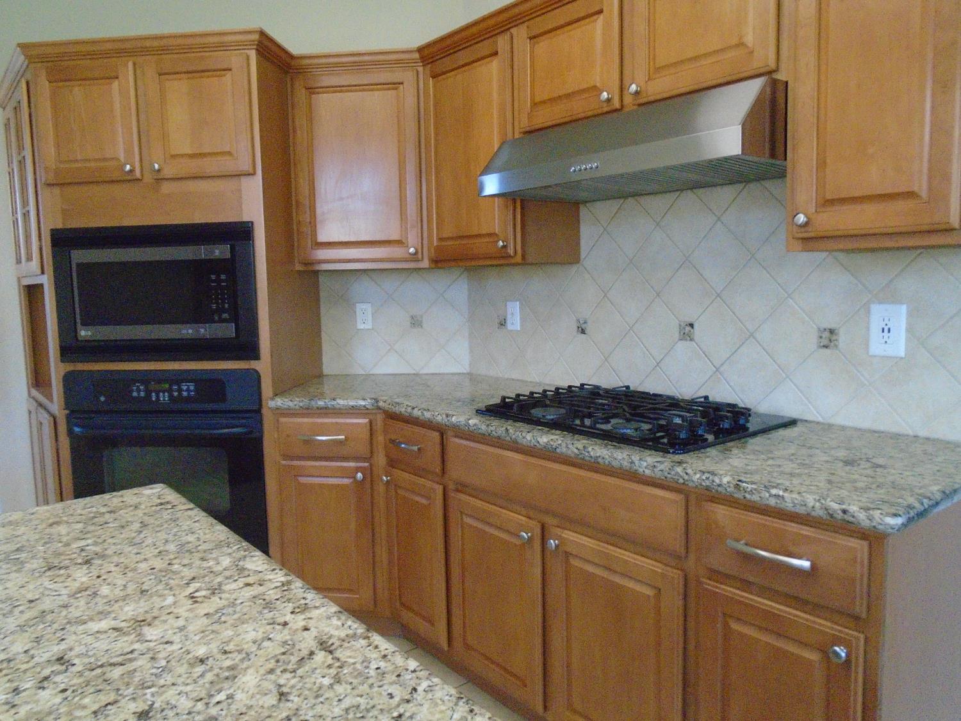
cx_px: 480
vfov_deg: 53.1
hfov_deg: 67.3
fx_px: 722
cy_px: 360
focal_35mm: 26
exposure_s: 1/100
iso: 800
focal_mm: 4.6
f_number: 3.2
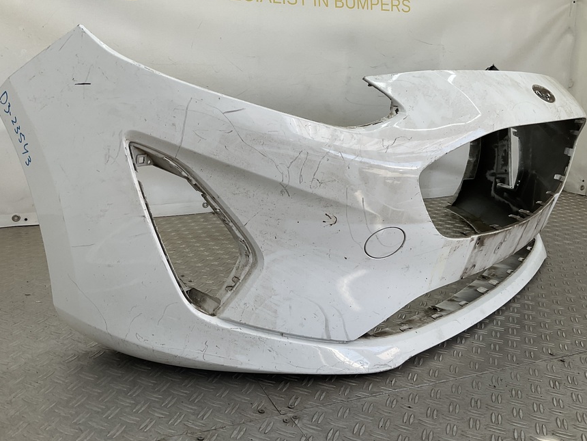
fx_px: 577
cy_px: 204
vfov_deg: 41.8
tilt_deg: -15.2
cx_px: 261
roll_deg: -4.0
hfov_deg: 53.8
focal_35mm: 34
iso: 16
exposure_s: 1/237
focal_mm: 3
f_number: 1.8
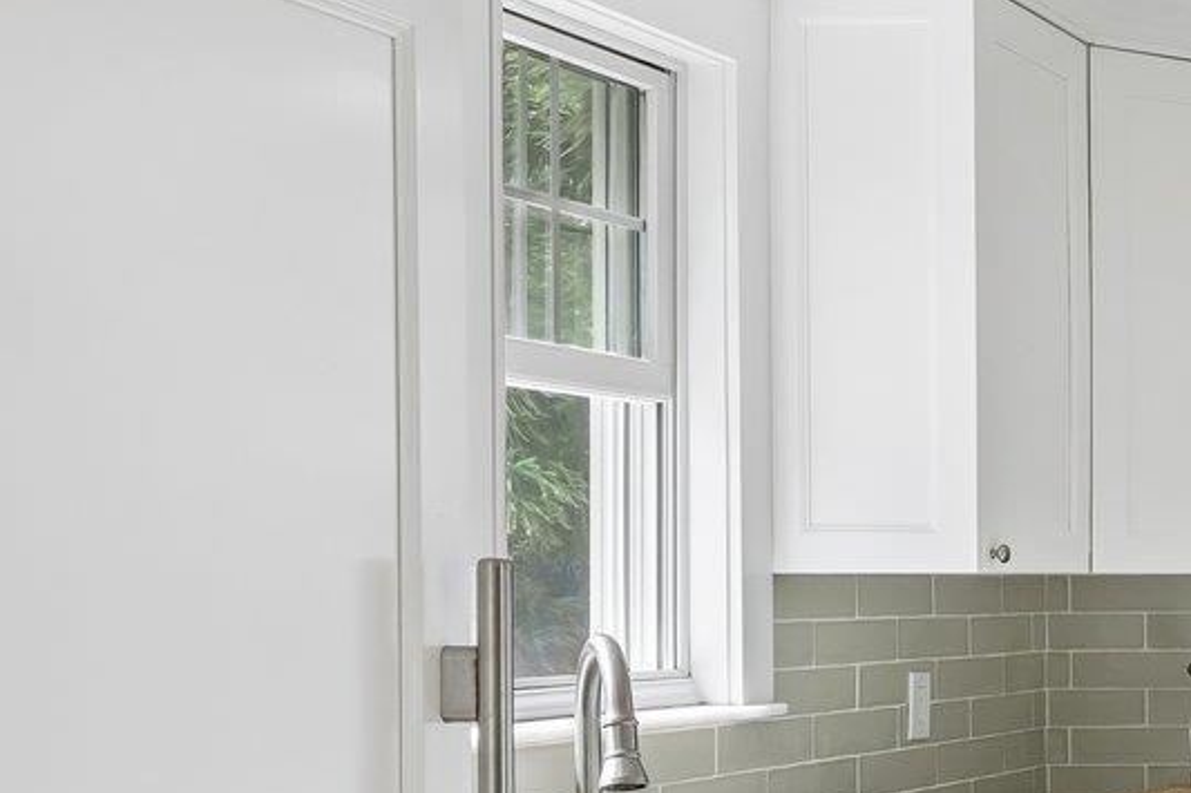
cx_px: 2018
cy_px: 613
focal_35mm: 75
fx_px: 2478
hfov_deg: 20.7
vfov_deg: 18.1
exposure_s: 1/8
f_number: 9
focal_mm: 19.5
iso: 250
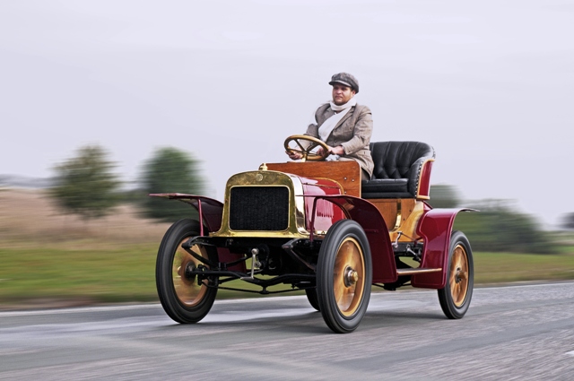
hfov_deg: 29.3
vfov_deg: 19.7
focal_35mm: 69
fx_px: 1099
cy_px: 190
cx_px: 287
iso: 100
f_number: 10
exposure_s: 1/40
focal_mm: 46
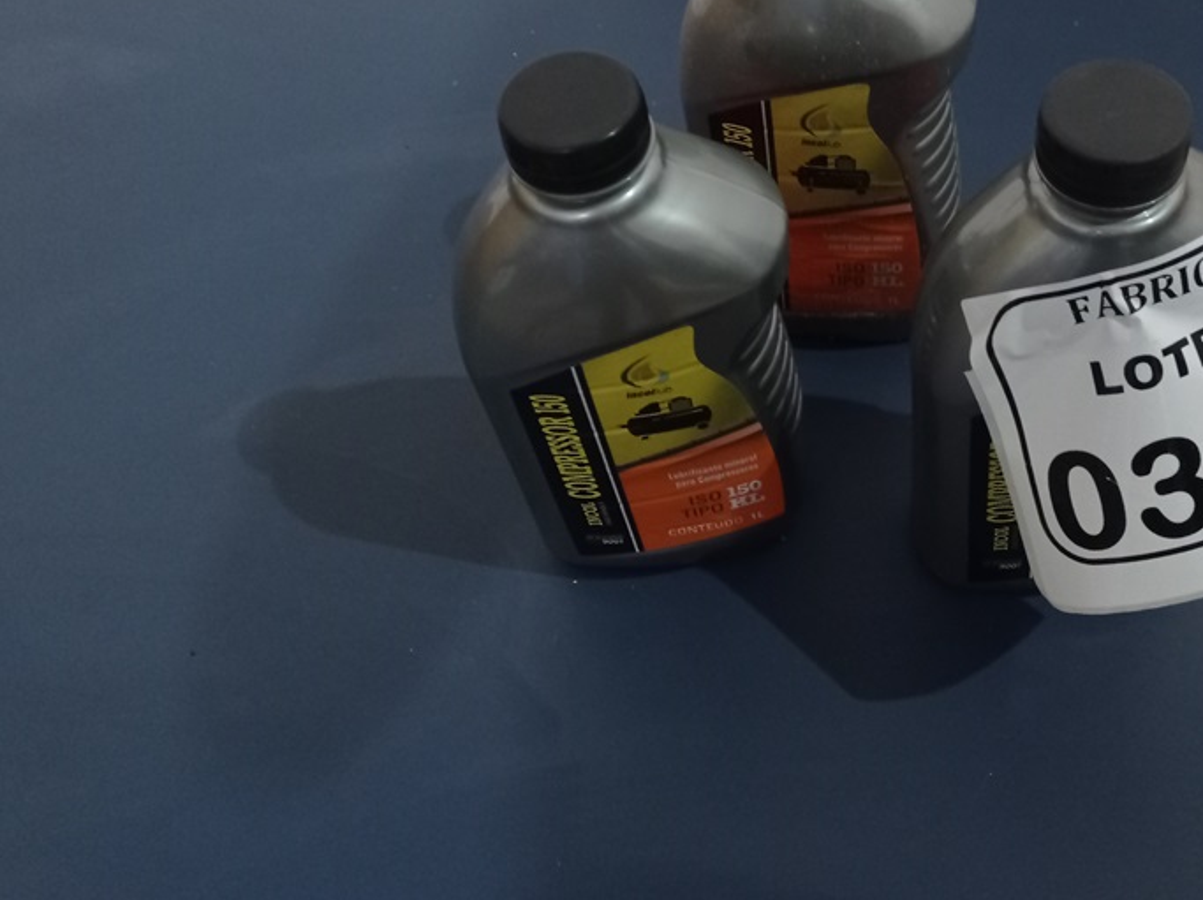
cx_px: 817
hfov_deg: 44.1
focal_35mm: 42
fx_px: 1458
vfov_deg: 33.8
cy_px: 264
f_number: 1.79
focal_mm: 4.7
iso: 874
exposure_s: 1/24
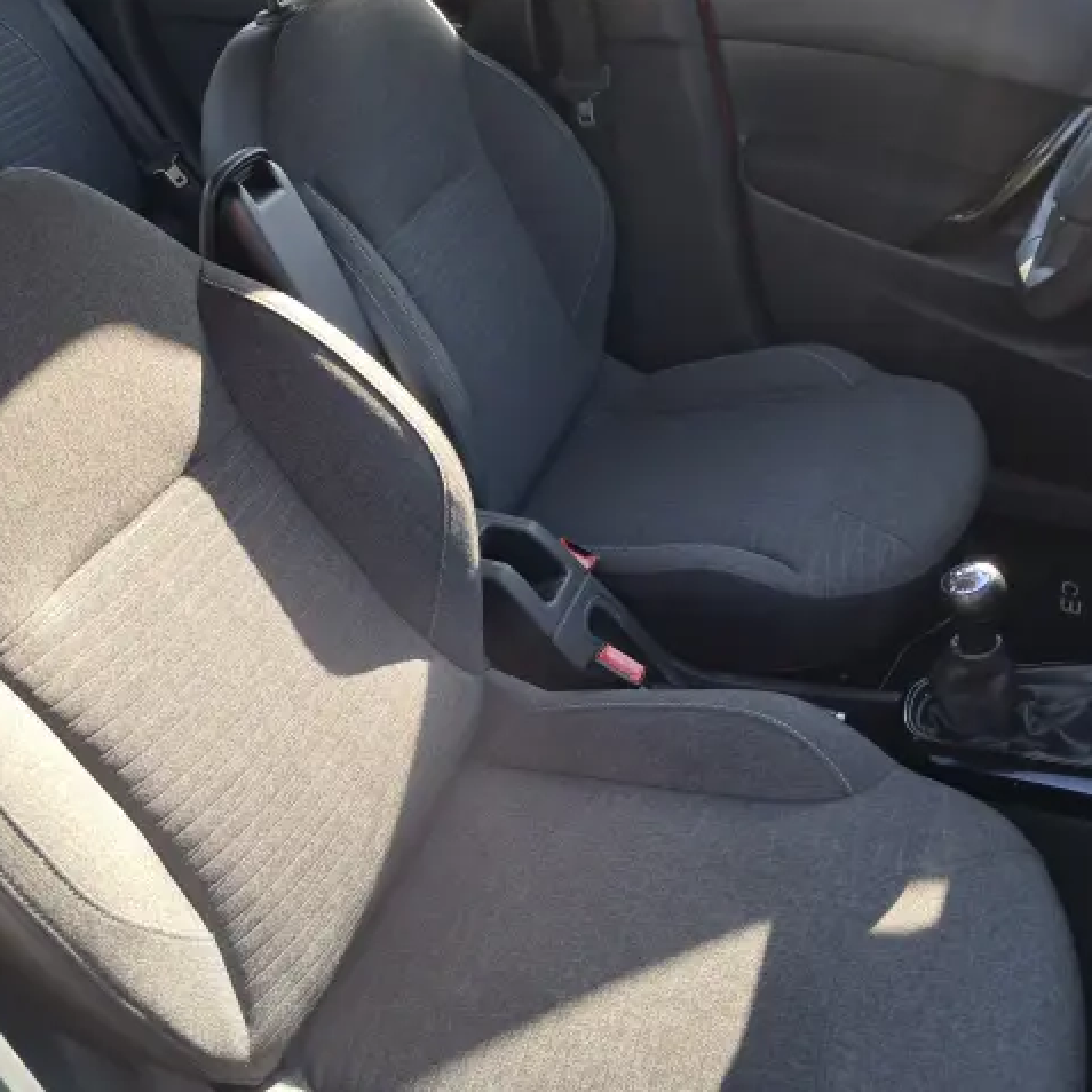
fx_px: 1142
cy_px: 545
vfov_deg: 51.1
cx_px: 410
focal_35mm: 32
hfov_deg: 50.6
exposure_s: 1/50
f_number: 1.8
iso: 50
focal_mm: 4
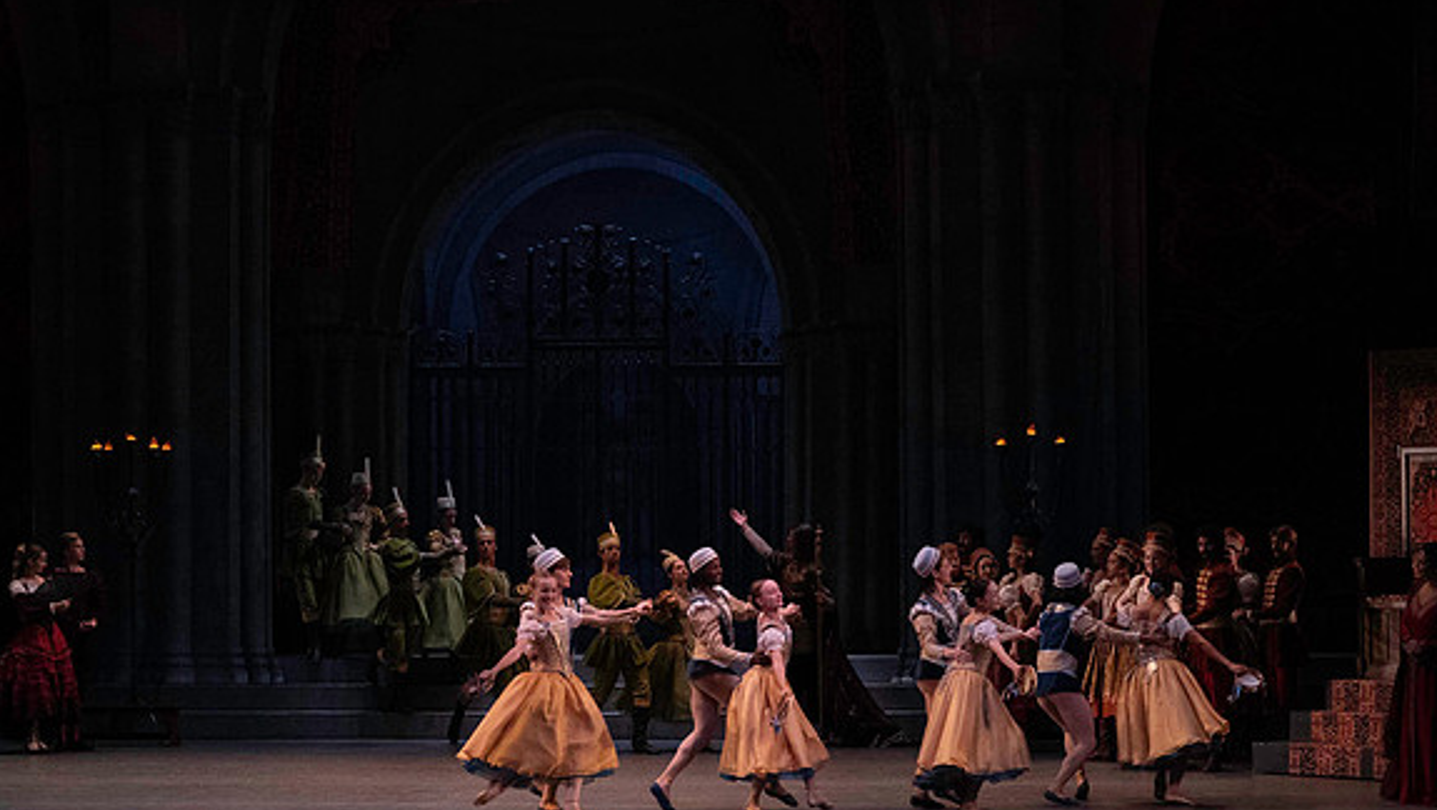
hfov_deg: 22.7
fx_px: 3583
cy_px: 431
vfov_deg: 12.9
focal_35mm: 94
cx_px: 722
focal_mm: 89
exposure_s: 1/400
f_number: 7.1
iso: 12800
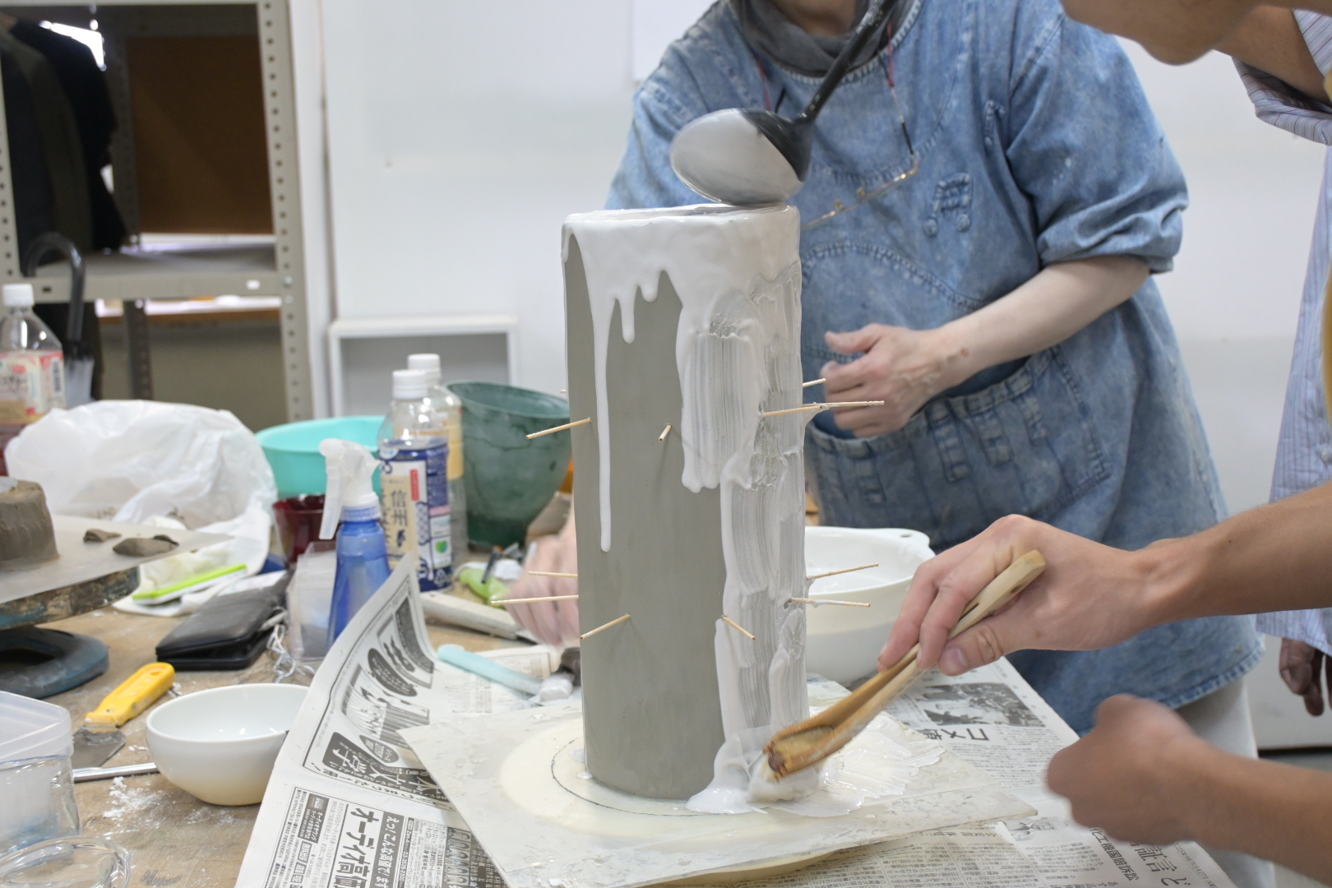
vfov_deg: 29.4
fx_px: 1693
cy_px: 444
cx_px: 666
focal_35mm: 46
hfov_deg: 43.0
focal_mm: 30.5
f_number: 4.8
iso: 1600
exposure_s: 1/50
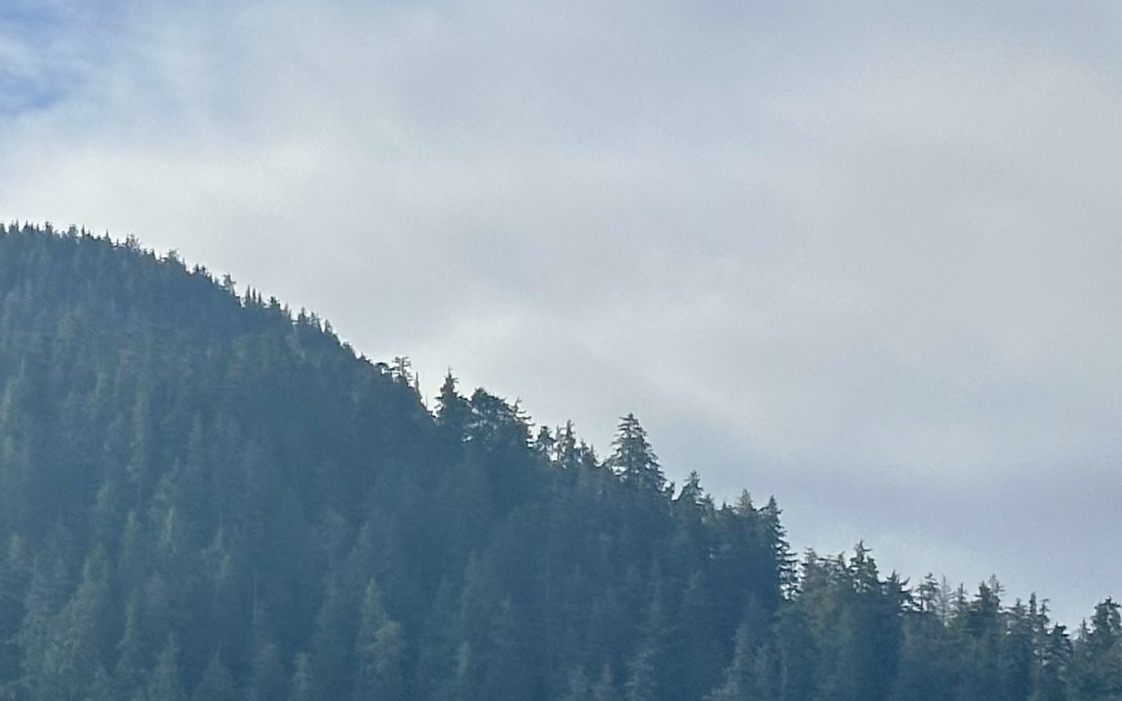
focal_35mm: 163
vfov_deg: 7.9
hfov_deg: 12.5
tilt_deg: +4.1
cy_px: 954
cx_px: -242
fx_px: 4984
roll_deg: -3.3
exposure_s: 1/7092
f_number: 1.78
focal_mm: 6.86
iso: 64
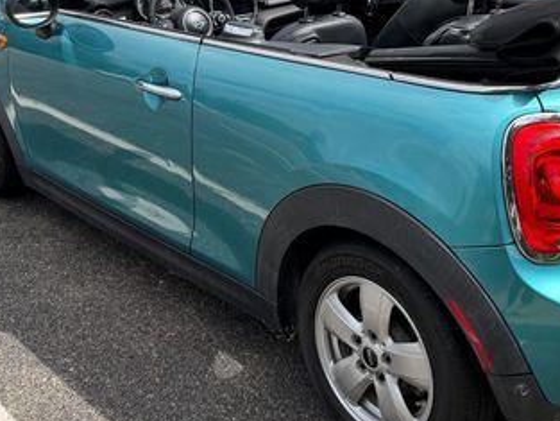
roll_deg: -0.2
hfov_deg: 38.4
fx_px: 793
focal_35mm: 49
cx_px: 379
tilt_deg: -18.2
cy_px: 129
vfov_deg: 29.4
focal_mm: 6.76
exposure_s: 1/3953
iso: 100
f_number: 1.78
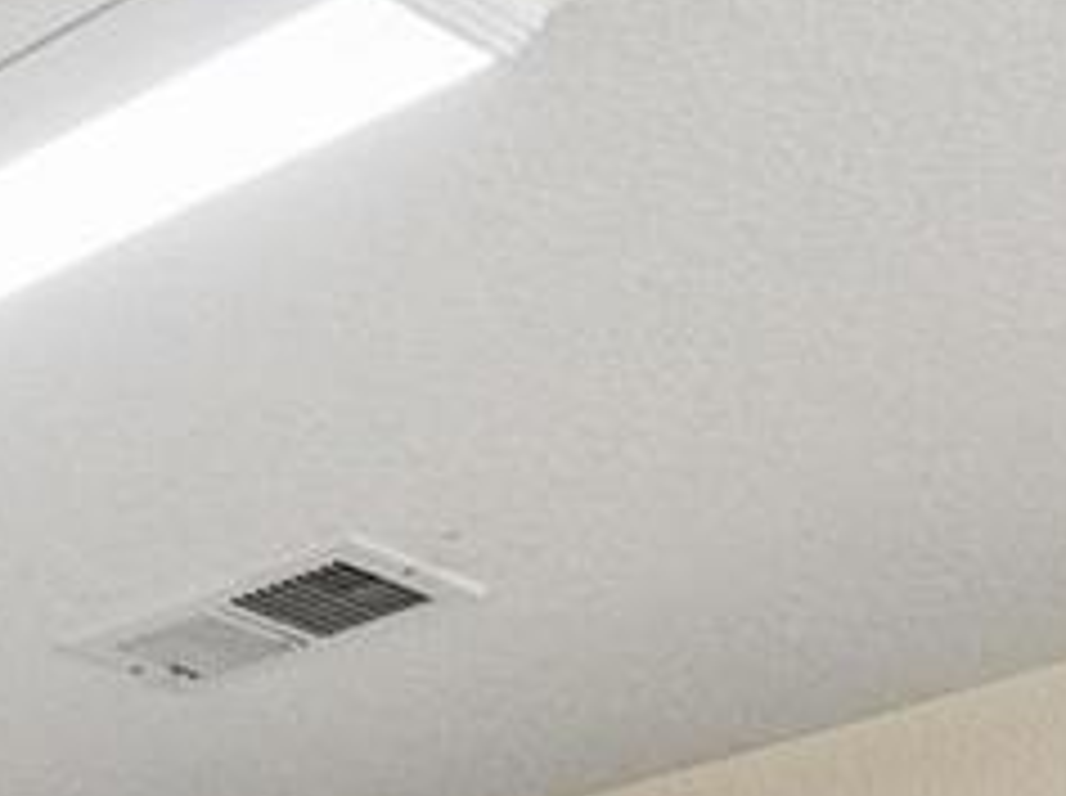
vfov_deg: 10.9
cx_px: -963
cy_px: 2114
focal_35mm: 107
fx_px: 3298
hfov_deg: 15.3
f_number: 8
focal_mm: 11
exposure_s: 1/10
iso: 400
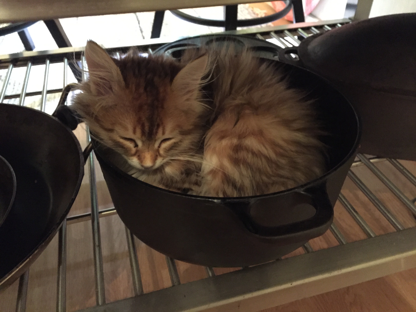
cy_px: 156
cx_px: 208
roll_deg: +0.1
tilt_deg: -38.5
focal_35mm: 29
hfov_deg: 61.7
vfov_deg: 48.2
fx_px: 349
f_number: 2.2
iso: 1250
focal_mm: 4.15
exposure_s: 1/17
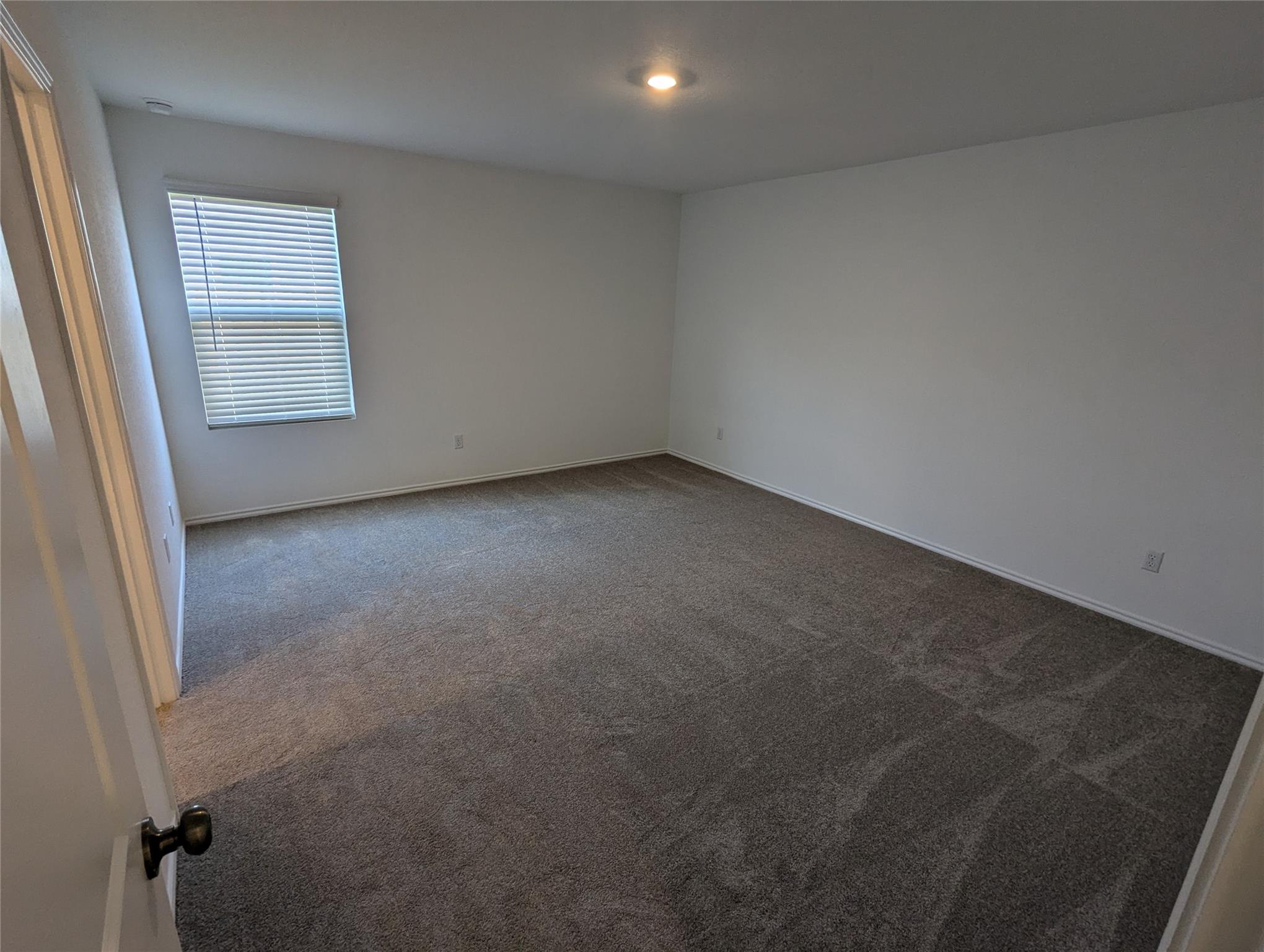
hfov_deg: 94.4
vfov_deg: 78.2
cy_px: 476
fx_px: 585
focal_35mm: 16
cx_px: 632
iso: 71
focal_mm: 2.35
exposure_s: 1/60
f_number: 2.2
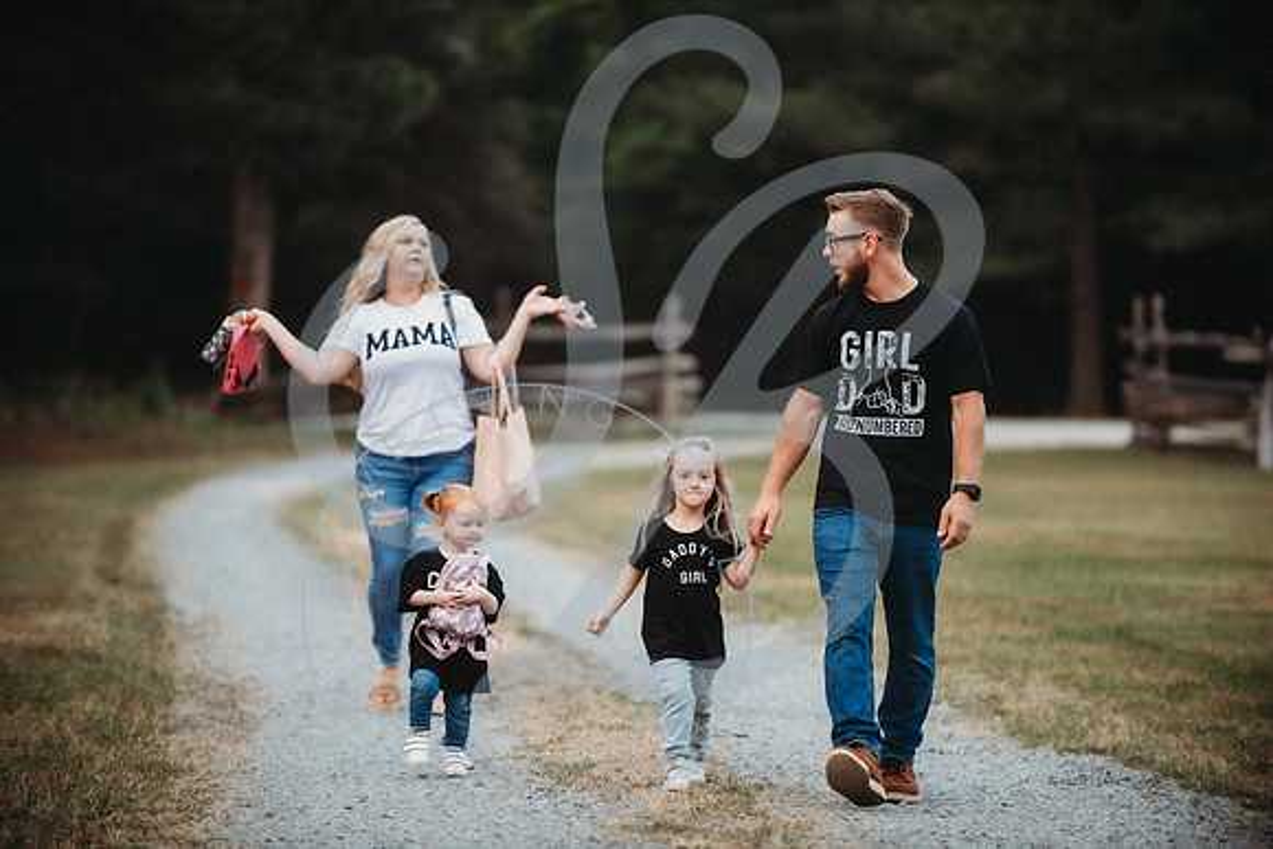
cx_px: 636
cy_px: 424
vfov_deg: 6.9
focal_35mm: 200
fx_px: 7078
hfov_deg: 10.3
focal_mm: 200
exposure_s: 1/250
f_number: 2.8
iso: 1000
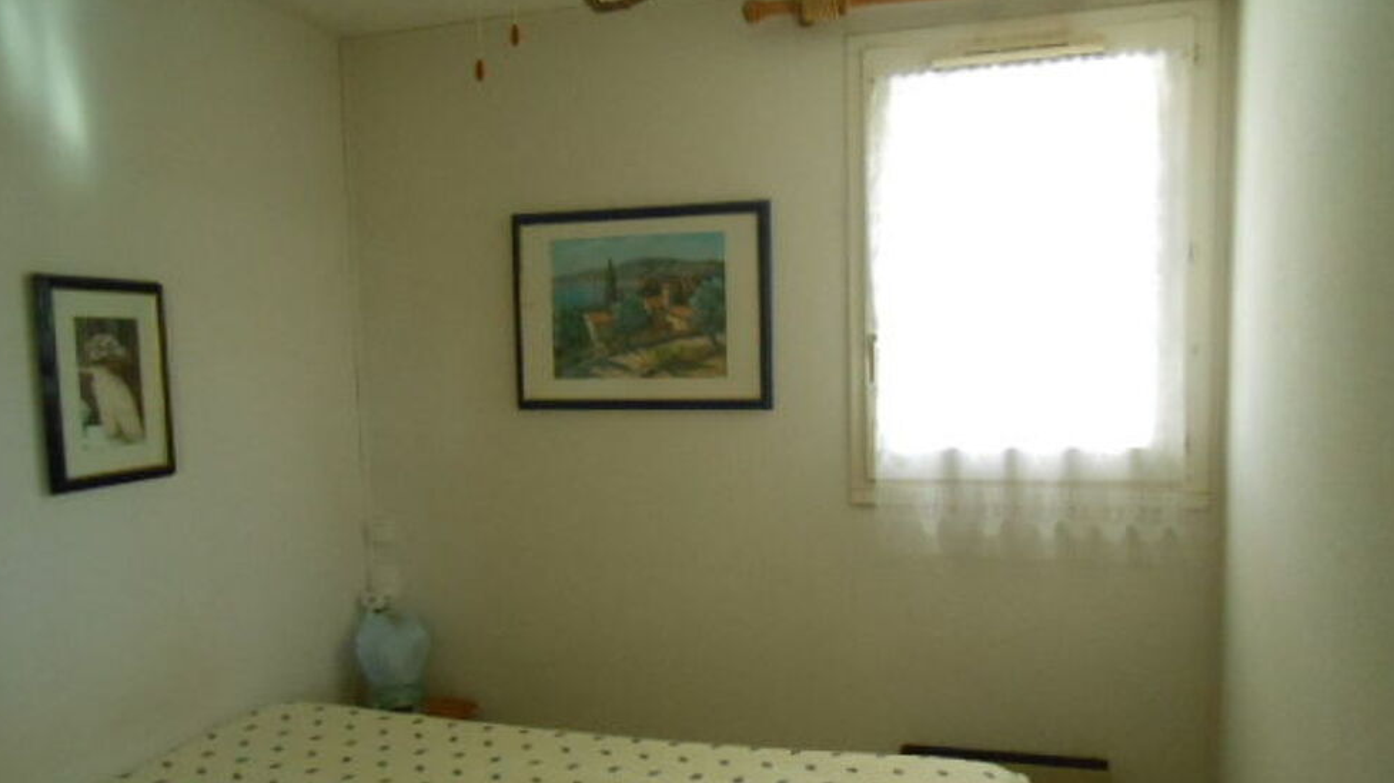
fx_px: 1072
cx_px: 698
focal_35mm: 29
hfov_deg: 66.1
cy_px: 452
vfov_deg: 40.0
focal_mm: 4.6
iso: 800
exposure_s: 1/100
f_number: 3.5
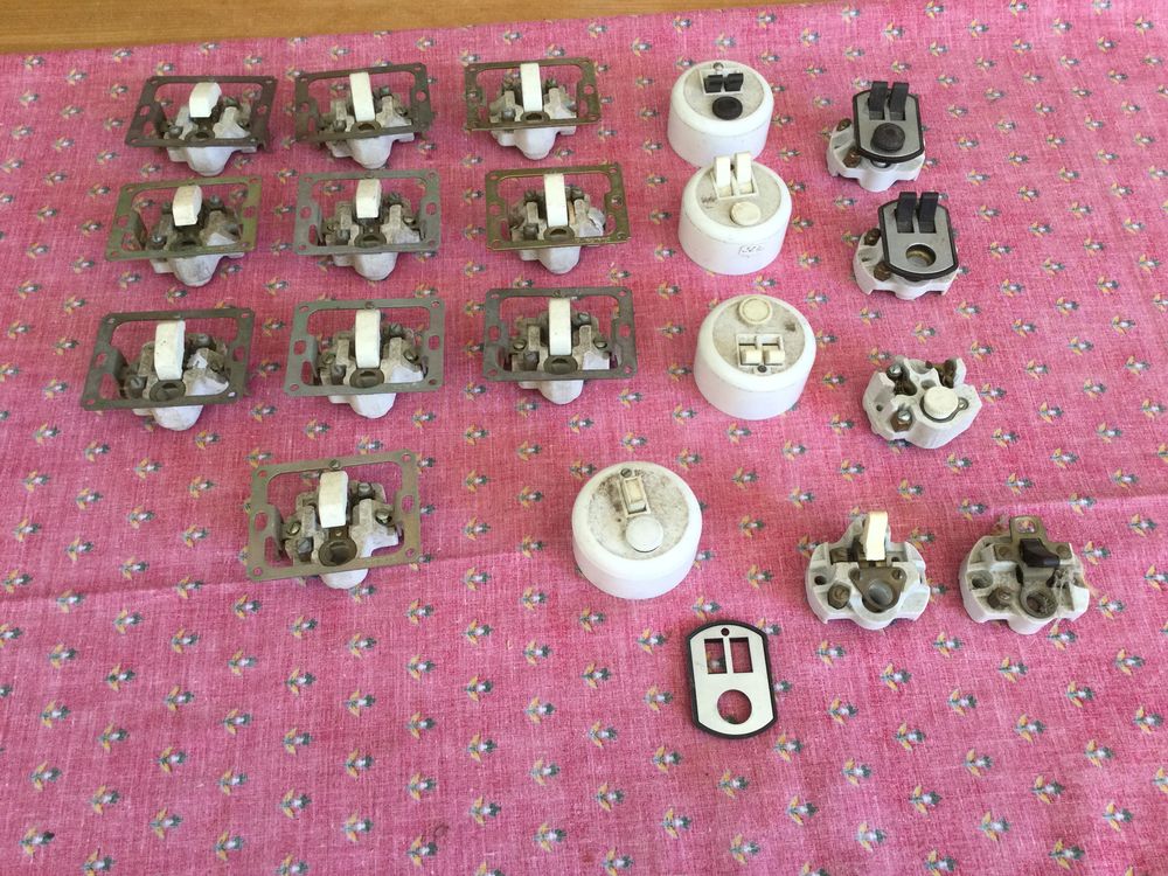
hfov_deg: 58.4
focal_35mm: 31
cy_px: 438
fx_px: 1046
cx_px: 584
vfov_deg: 45.4
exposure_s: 1/33
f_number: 2.4
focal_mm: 3.3
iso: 25
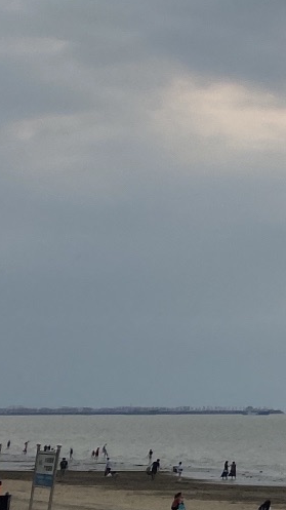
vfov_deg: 18.3
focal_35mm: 115
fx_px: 1553
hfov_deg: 8.4
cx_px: 926
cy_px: 57
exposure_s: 1/1629
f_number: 1.8
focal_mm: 4.25
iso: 32
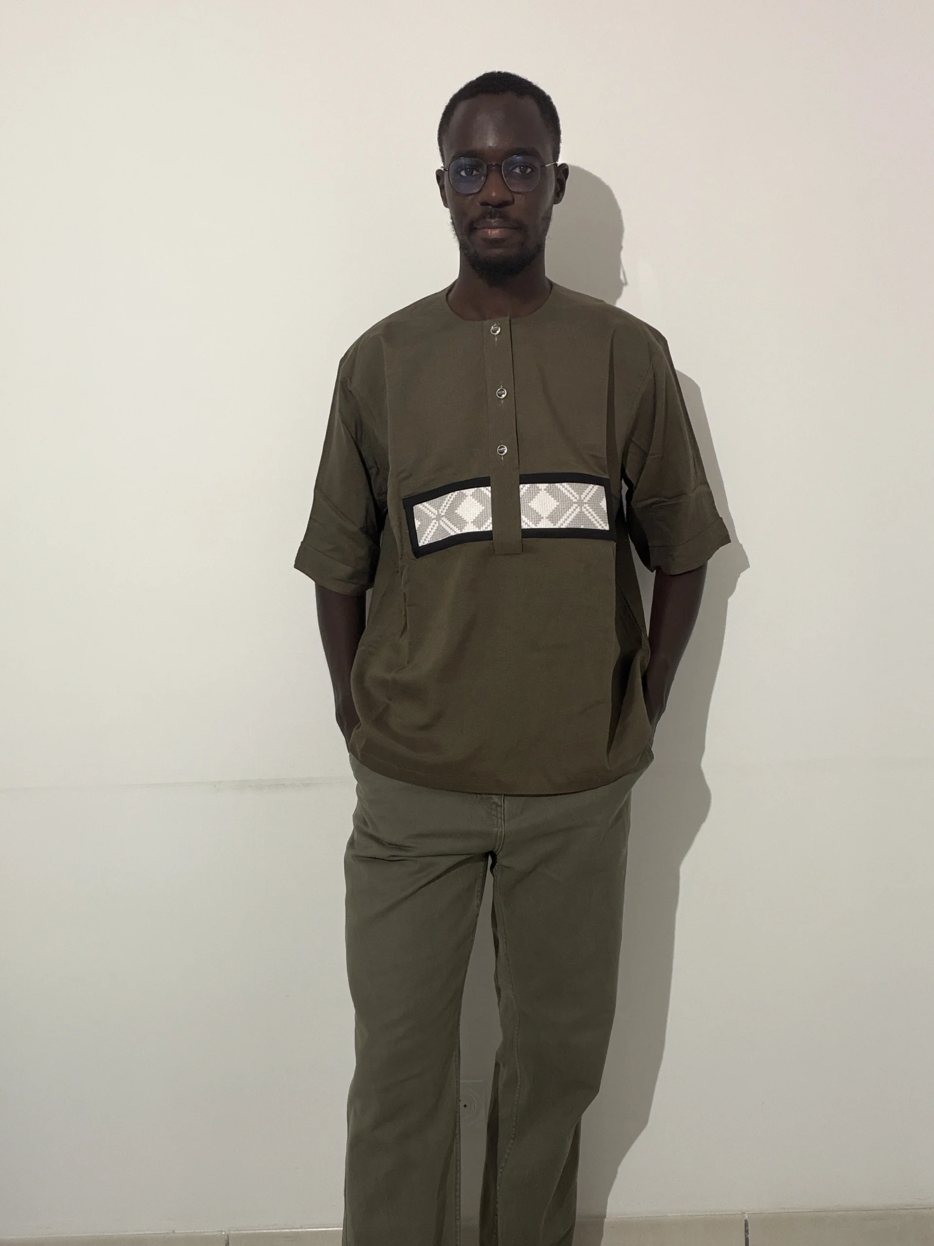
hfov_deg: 46.8
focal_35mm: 30
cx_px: 467
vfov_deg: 60.0
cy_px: 623
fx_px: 1079
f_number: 1.9
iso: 80
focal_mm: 2.71
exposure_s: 1/103
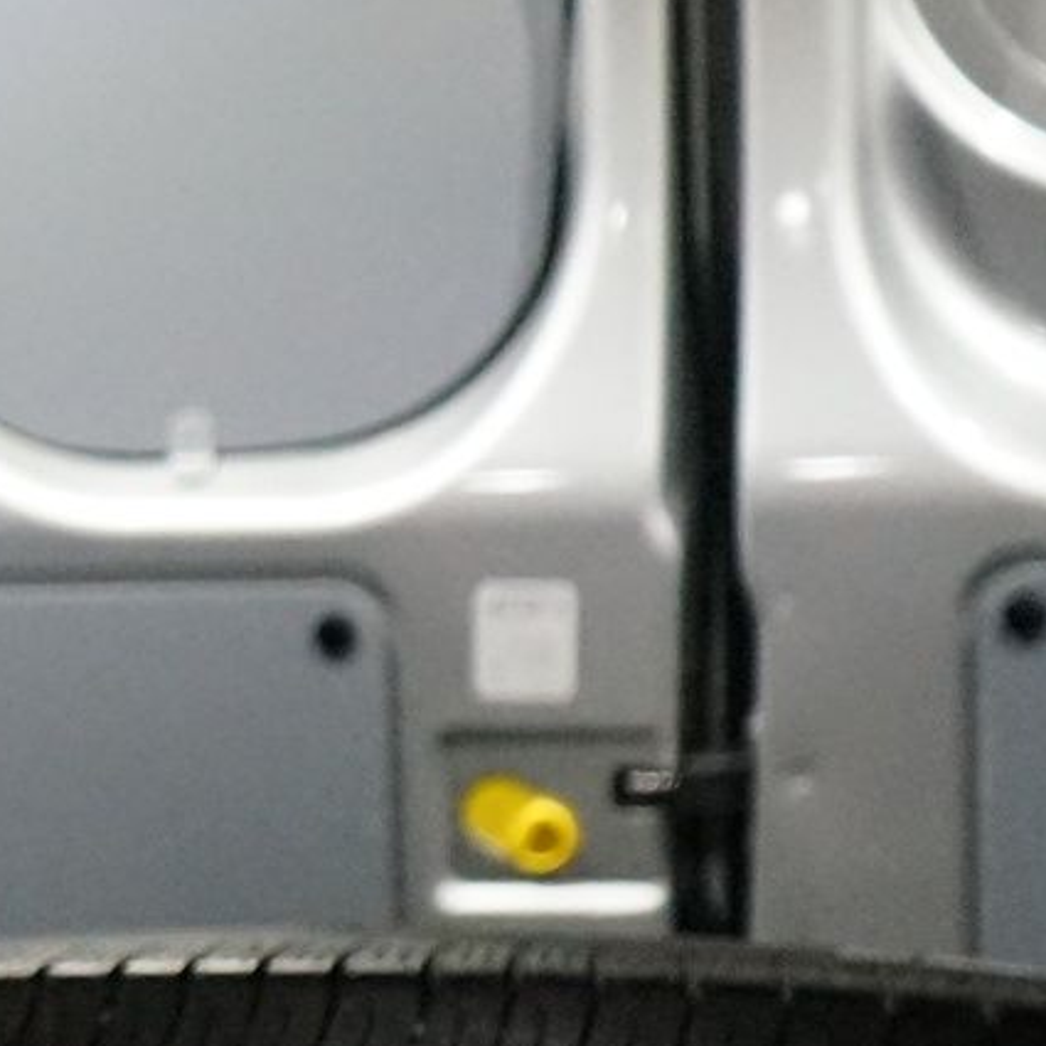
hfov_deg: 11.5
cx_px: -893
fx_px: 4786
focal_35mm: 140
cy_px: 929
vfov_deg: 12.4
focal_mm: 28
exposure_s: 1/125
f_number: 3.5
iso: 6400
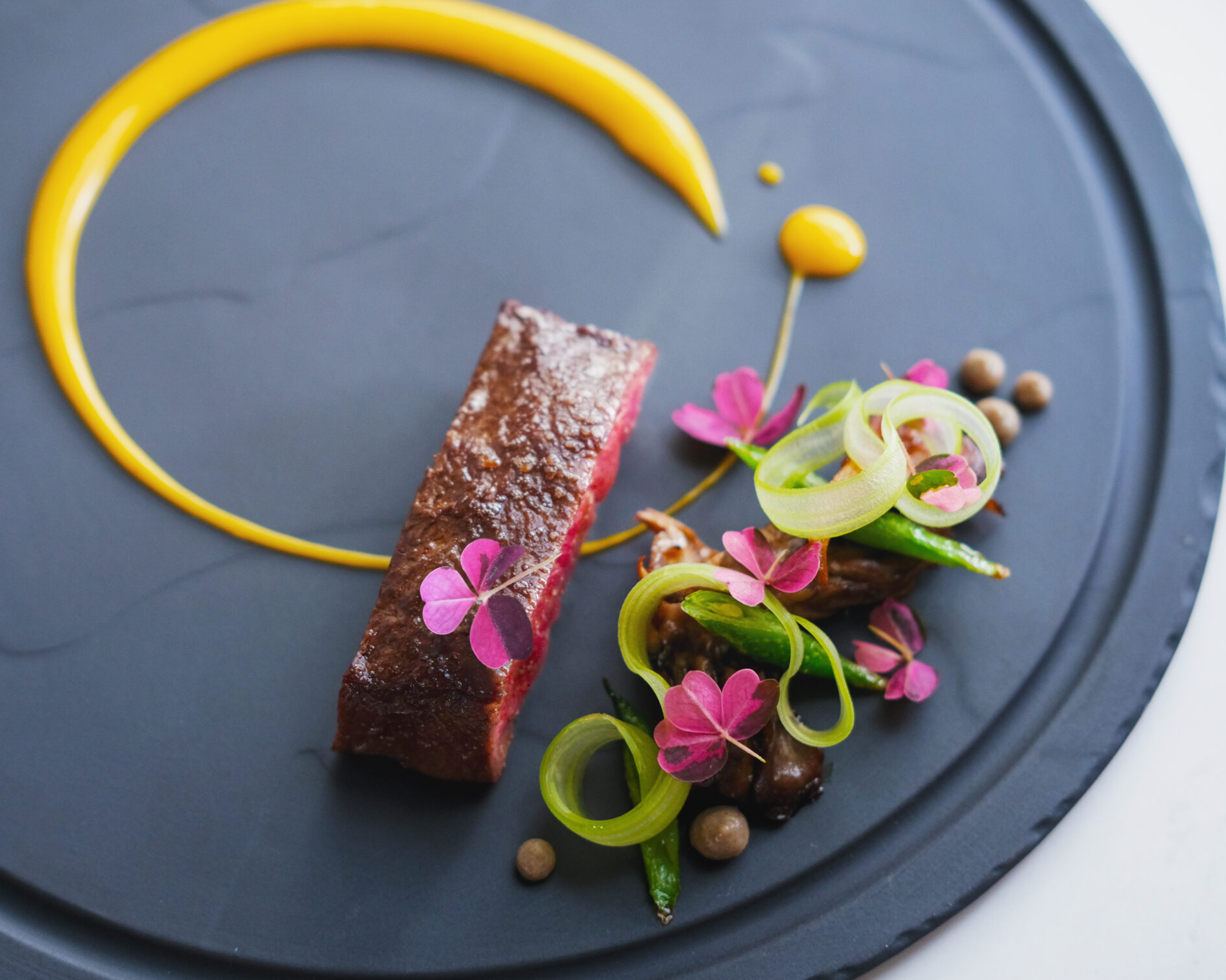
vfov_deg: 22.8
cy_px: 447
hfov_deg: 28.3
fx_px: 2431
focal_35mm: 67
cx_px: 538
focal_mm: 35
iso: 800
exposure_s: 1/125
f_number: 2.8
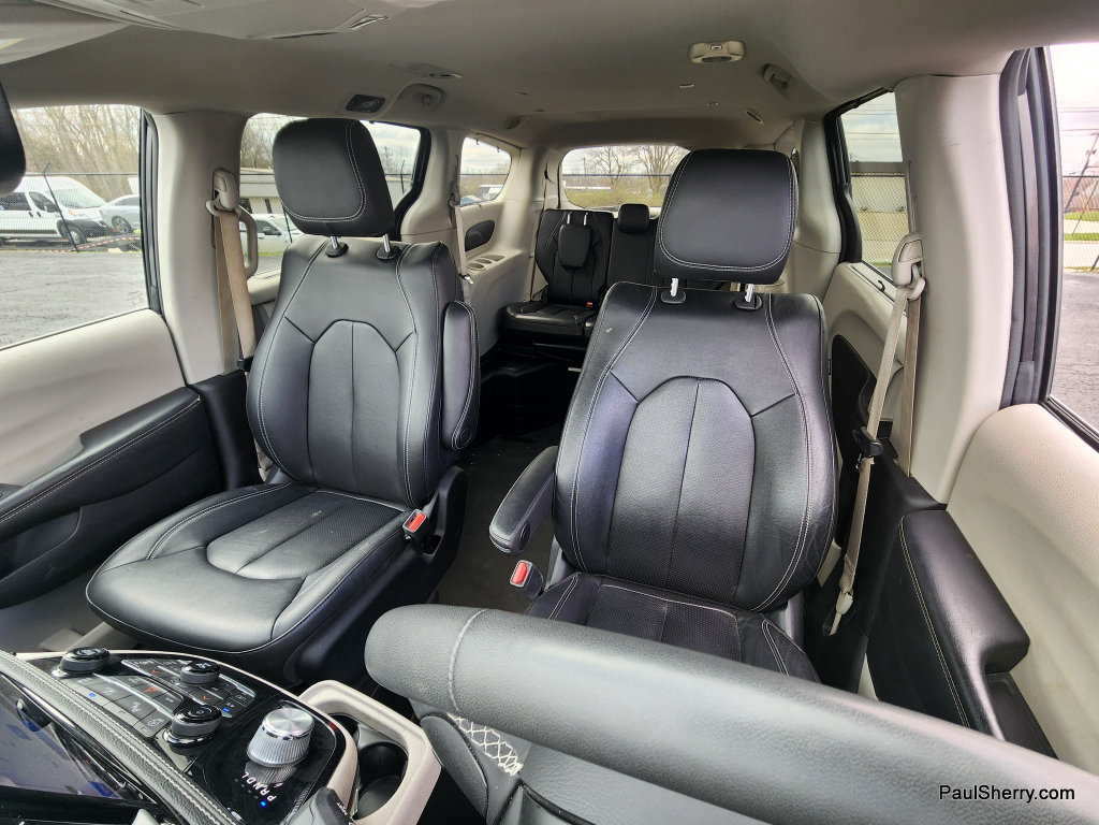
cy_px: 412
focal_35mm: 13
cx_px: 550
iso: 64
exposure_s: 1/120
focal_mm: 2.2
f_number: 2.2
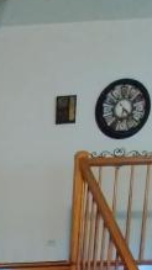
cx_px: -63
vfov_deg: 29.3
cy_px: 374
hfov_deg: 20.1
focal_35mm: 53
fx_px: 380
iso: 1600
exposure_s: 1/17.8
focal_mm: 1.66
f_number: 2.2
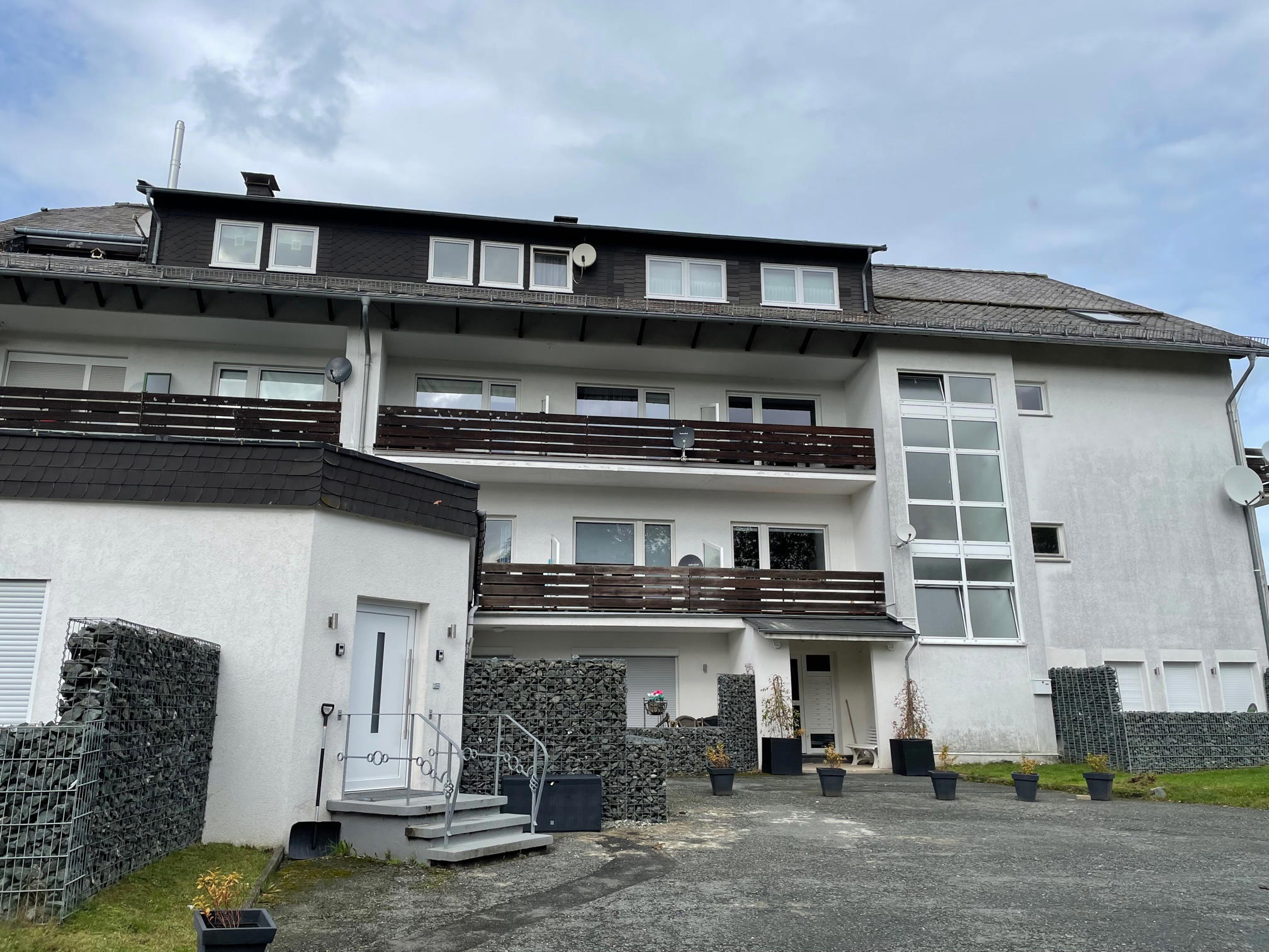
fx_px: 953
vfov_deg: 53.1
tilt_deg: +13.9
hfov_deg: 67.3
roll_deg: +0.6
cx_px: 634
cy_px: 476
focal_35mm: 26
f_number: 1.6
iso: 32
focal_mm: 4.2
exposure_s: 1/2618
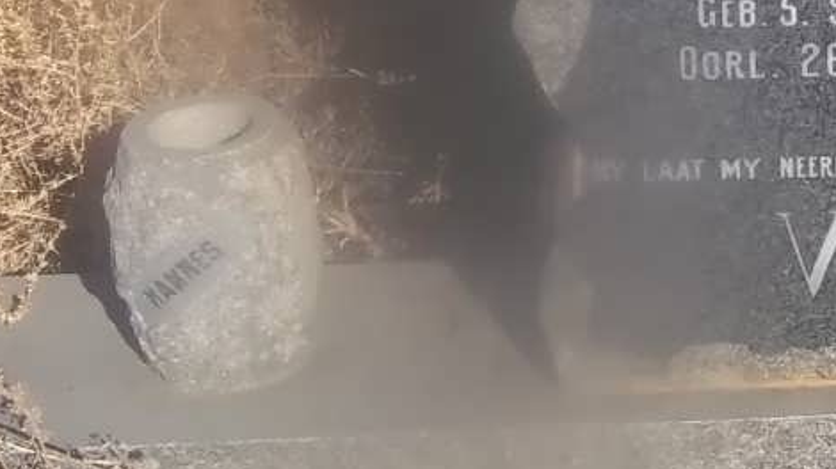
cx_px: 886
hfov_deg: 22.7
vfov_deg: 13.4
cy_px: 28
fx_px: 1972
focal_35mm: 89
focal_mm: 5.7
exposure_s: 1/400
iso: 80
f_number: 5.5
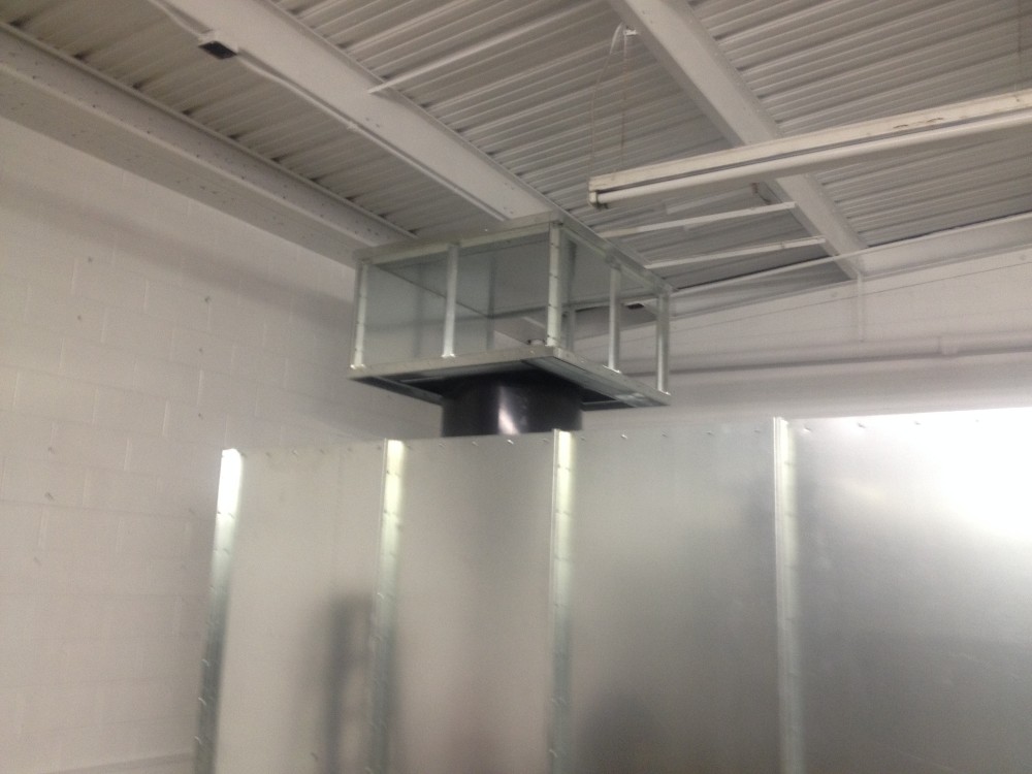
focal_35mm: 35
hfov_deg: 52.6
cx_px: 516
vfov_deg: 40.7
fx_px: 1043
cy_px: 387
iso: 100
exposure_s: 1/20
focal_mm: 4.28
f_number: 2.4
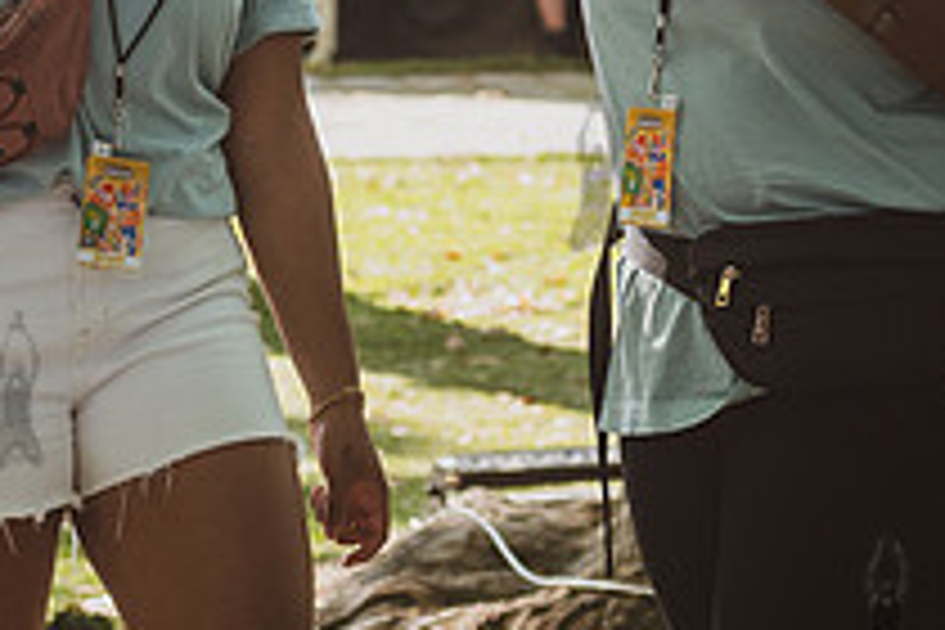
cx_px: 451
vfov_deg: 4.6
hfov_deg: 6.9
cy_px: -65
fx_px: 7796
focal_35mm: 297
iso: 500
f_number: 4.5
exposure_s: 1/640
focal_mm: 80
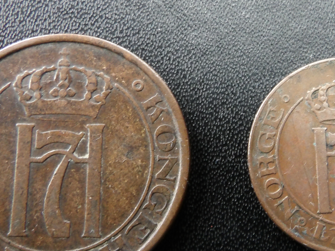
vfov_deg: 28.5
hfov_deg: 37.0
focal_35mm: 51
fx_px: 494
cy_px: 141
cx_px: 230
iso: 253
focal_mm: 4.2
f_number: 4.1
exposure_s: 1/15
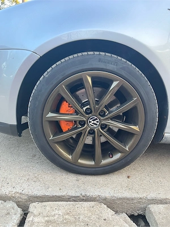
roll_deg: -3.9
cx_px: 85
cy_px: 114
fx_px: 170
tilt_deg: -14.3
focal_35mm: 26
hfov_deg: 53.1
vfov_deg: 67.3
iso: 125
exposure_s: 1/65
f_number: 1.6
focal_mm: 5.1
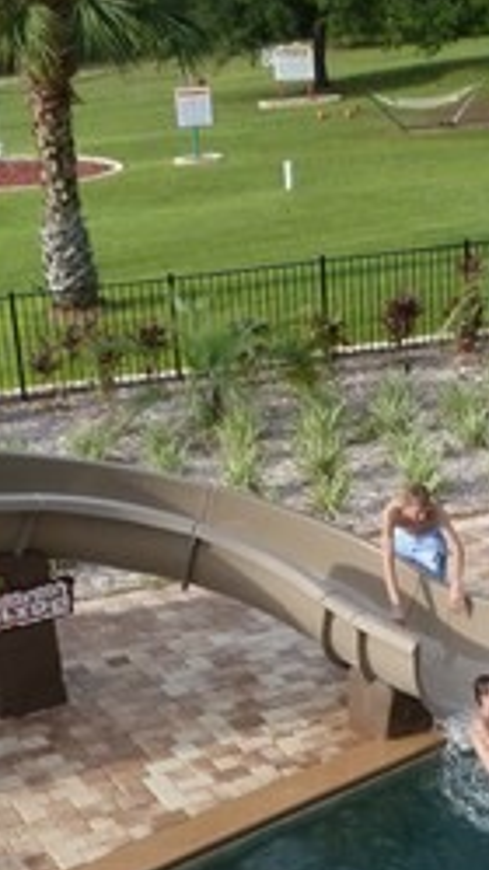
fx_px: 1614
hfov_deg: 17.0
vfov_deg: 29.2
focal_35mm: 70
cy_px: 744
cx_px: 437
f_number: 4.5
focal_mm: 4.5
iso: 80
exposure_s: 1/250
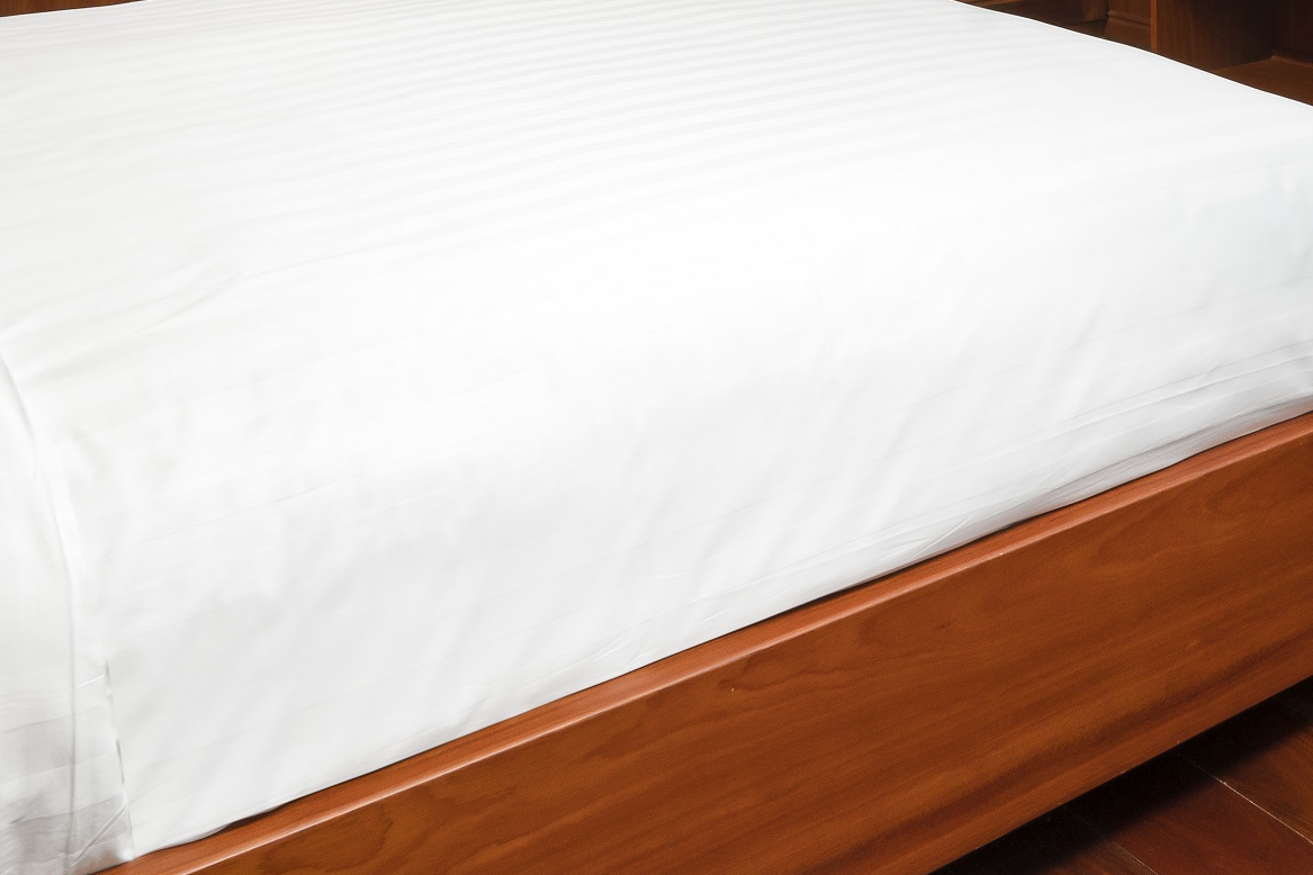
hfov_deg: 37.6
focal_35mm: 48
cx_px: 1253
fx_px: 1751
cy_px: -258
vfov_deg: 24.5
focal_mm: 14
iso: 400
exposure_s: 1/100
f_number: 11
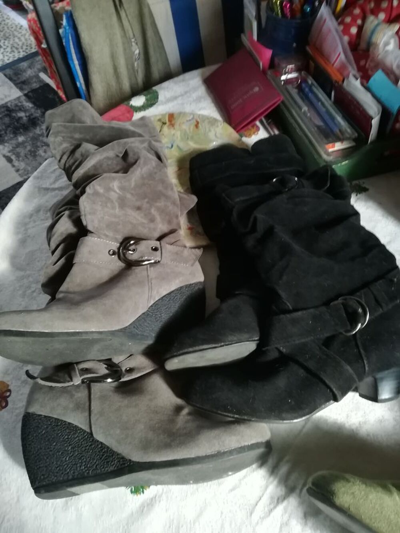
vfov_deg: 67.3
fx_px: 401
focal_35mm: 26
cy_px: 266
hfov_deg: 53.1
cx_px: 200
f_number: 2.2
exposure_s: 1/25
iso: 400
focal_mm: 3.83
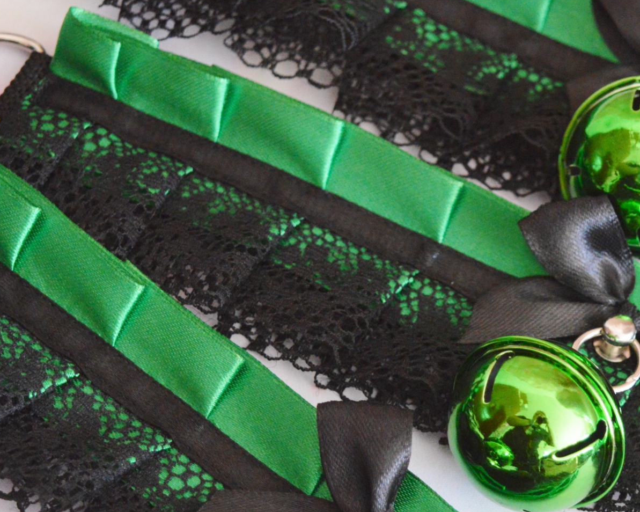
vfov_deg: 13.1
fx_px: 2232
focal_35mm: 118
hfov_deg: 16.2
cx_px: 476
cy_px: 347
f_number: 5
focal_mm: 45
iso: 2200
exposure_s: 1/80
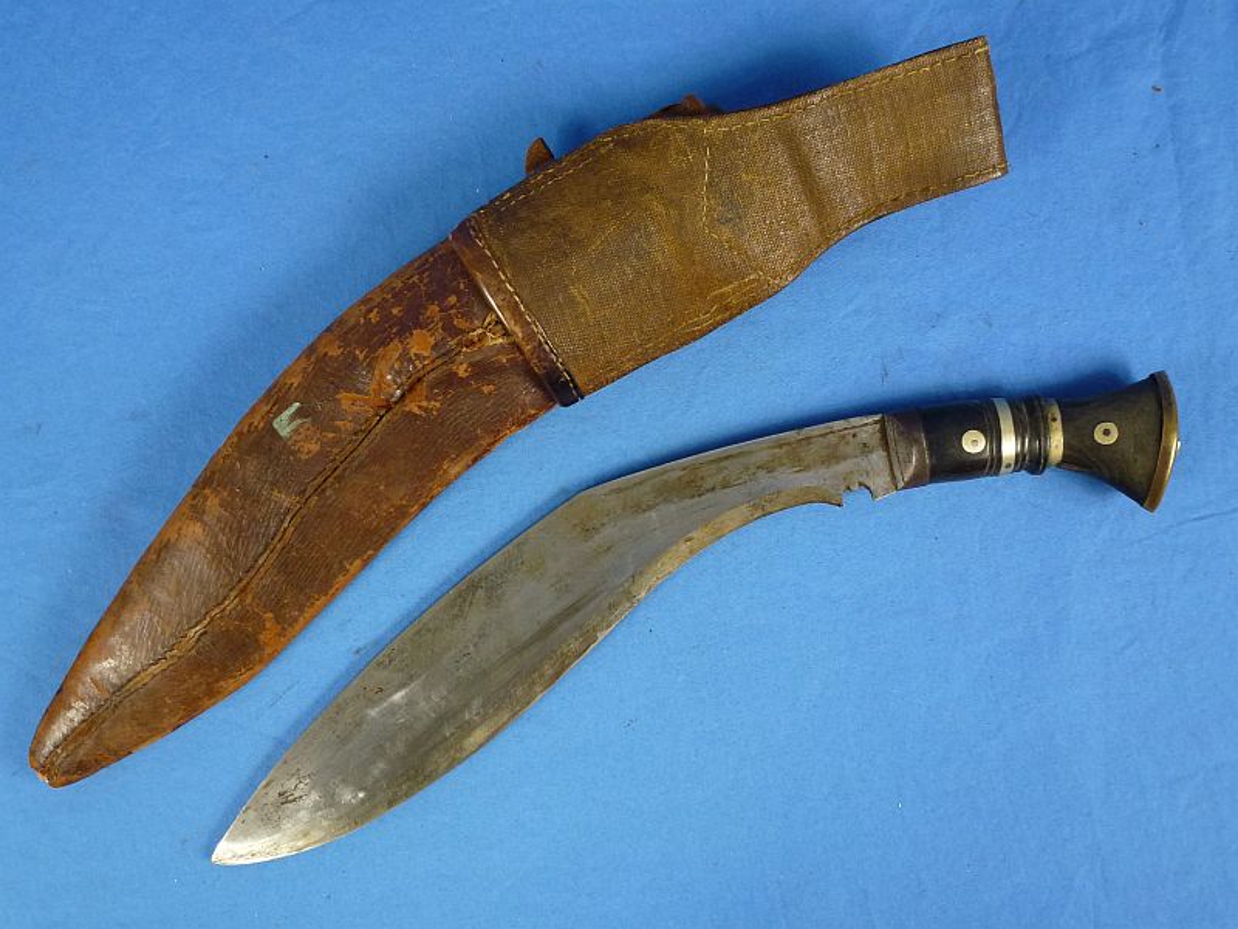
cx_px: 619
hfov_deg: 60.0
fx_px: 1073
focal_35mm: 30
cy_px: 464
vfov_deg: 46.8
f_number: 3.5
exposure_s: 1/60
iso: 250
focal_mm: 5.4
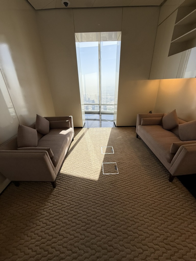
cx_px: 98
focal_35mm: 14
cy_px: 130
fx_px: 106
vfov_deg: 102.1
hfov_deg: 85.7
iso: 50
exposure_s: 1/365
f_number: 2.2
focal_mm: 2.22
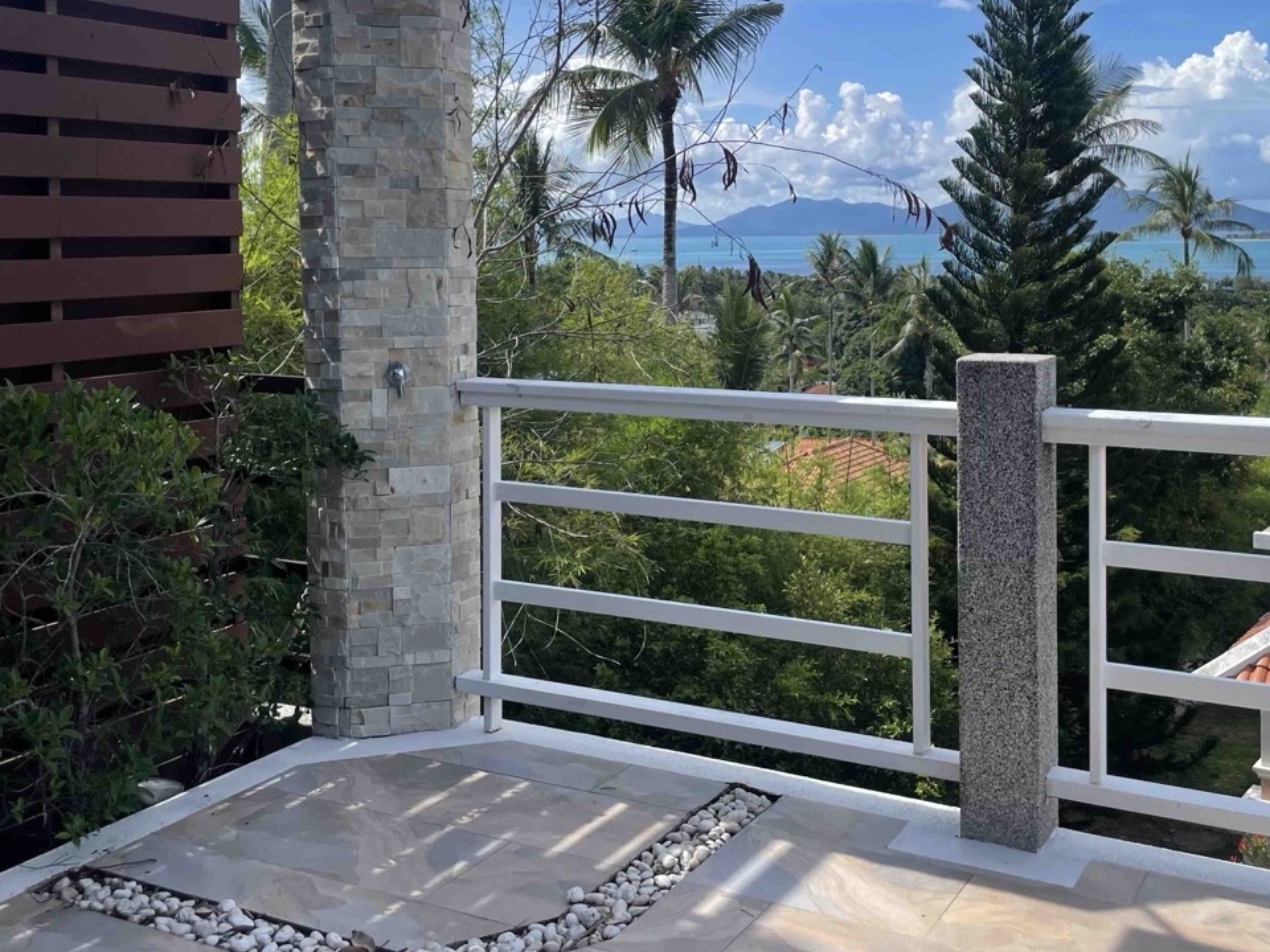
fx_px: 1431
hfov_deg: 47.7
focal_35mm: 39
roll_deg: +0.9
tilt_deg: -3.0
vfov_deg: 36.4
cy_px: 308
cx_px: 724
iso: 32
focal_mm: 4.2
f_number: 1.6
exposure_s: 1/4000
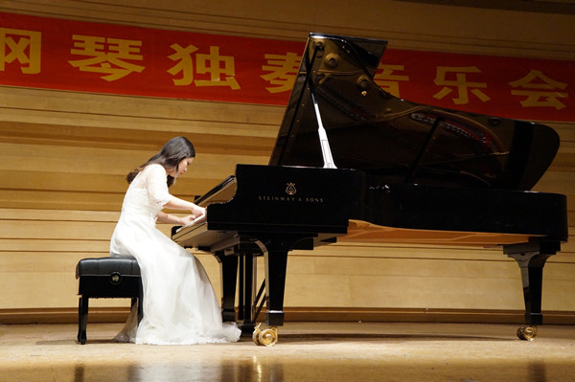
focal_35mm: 54
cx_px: 288
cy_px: 191
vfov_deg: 25.0
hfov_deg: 36.9
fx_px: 862
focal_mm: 36
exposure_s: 1/100
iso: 3200
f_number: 4.5
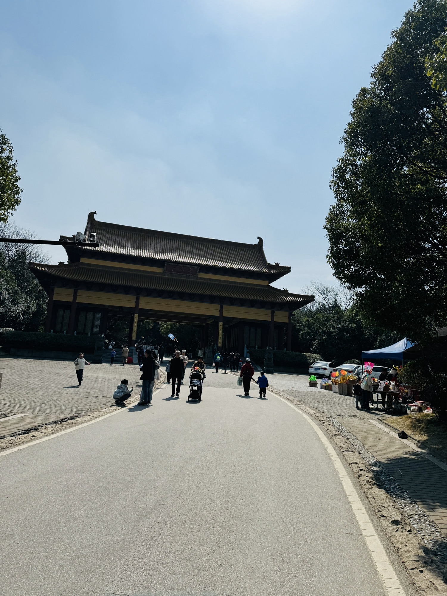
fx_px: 413
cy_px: 298
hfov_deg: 56.8
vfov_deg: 71.6
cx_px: 224
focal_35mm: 24
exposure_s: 1/20000
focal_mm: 6.86
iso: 80
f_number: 1.78
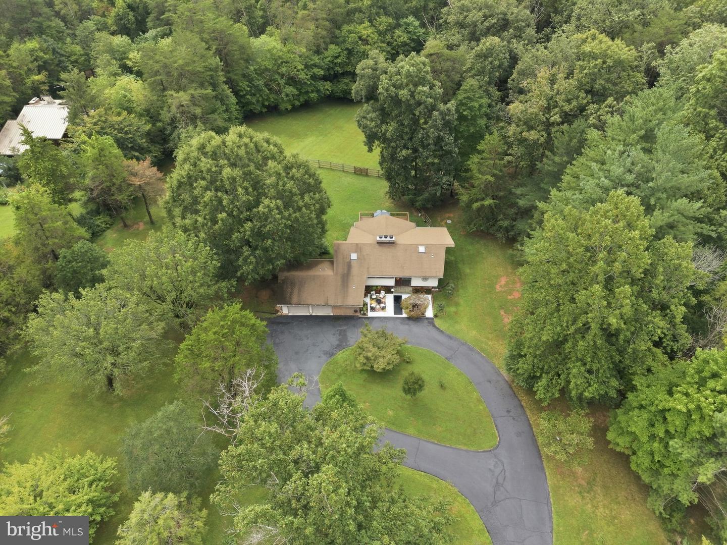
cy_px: 272
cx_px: 364
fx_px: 504
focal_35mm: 24
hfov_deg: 71.6
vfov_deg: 56.8
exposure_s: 1/1250
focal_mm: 8.7
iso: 100
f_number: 1.8
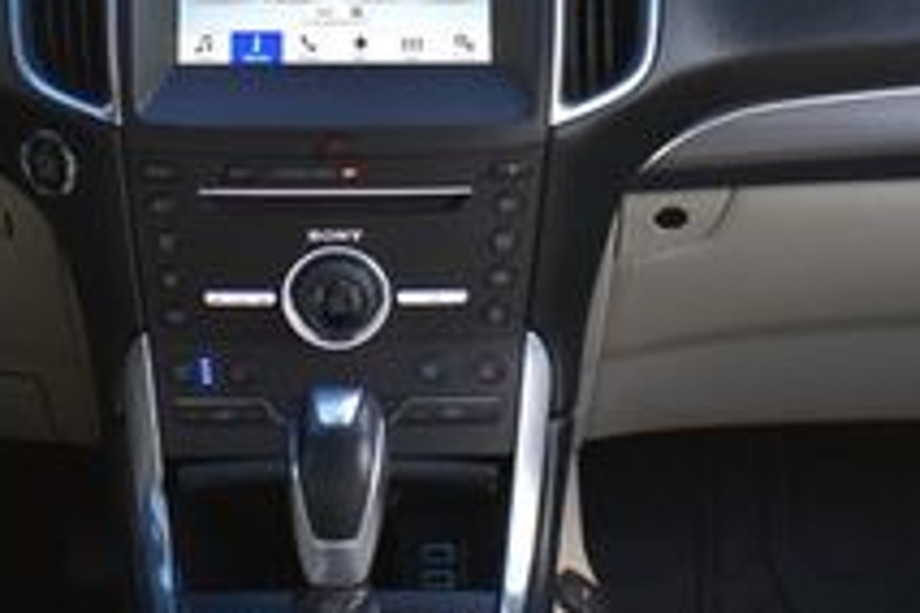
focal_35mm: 81
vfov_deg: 16.7
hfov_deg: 25.1
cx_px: 436
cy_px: 112
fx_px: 2070
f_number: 7.1
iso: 400
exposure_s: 1/40
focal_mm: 18
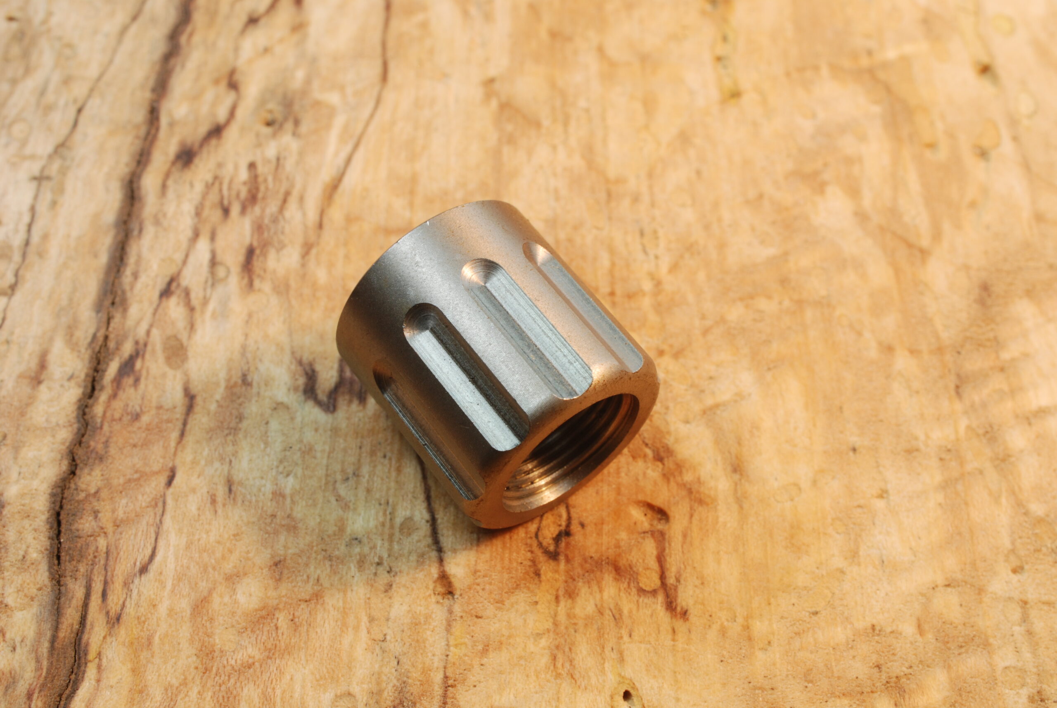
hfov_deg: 33.4
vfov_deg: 22.7
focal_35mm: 60
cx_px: 528
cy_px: 354
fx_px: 1764
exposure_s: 1/13
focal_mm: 40
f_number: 22
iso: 200
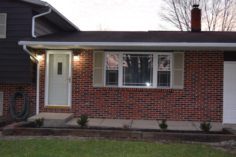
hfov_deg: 43.6
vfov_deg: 29.9
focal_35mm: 45
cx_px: 118
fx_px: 295
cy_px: 78
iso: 800
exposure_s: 1/100
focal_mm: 30
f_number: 4.5
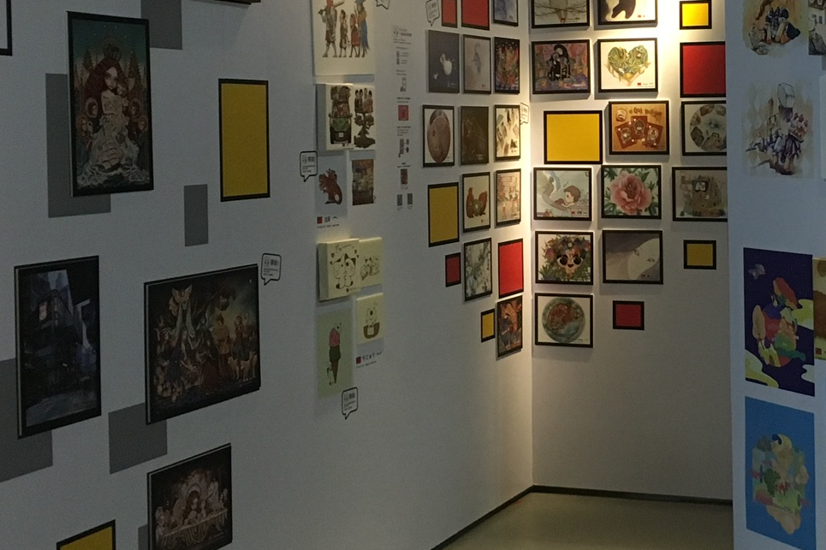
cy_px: 163
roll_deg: +1.0
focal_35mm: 64
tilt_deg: -1.0
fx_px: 1468
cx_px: 648
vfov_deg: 21.1
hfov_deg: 30.7
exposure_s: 1/24
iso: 200
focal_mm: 4.15
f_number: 2.2
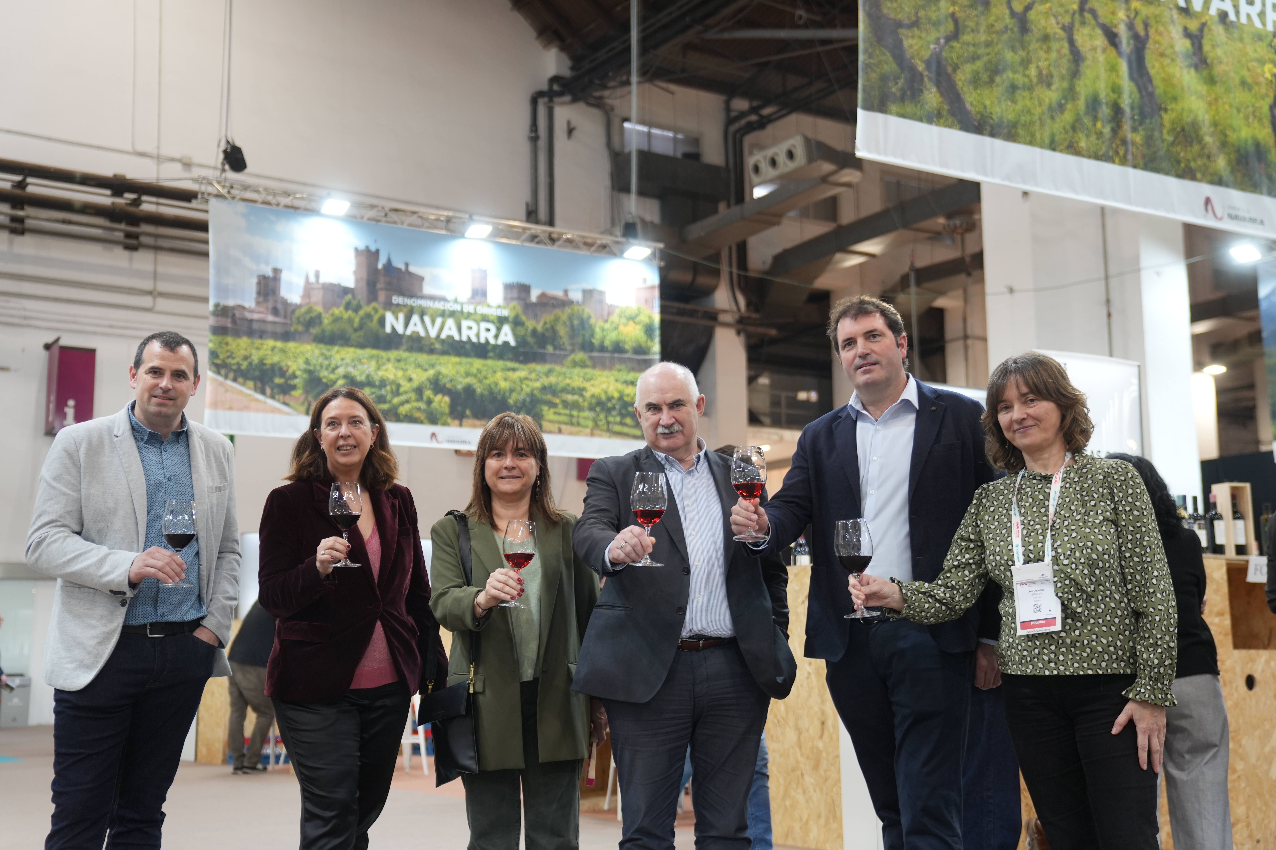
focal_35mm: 44
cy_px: 425
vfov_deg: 30.5
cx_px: 638
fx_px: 1559
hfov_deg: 44.5
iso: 800
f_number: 2.8
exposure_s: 1/160
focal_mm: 44
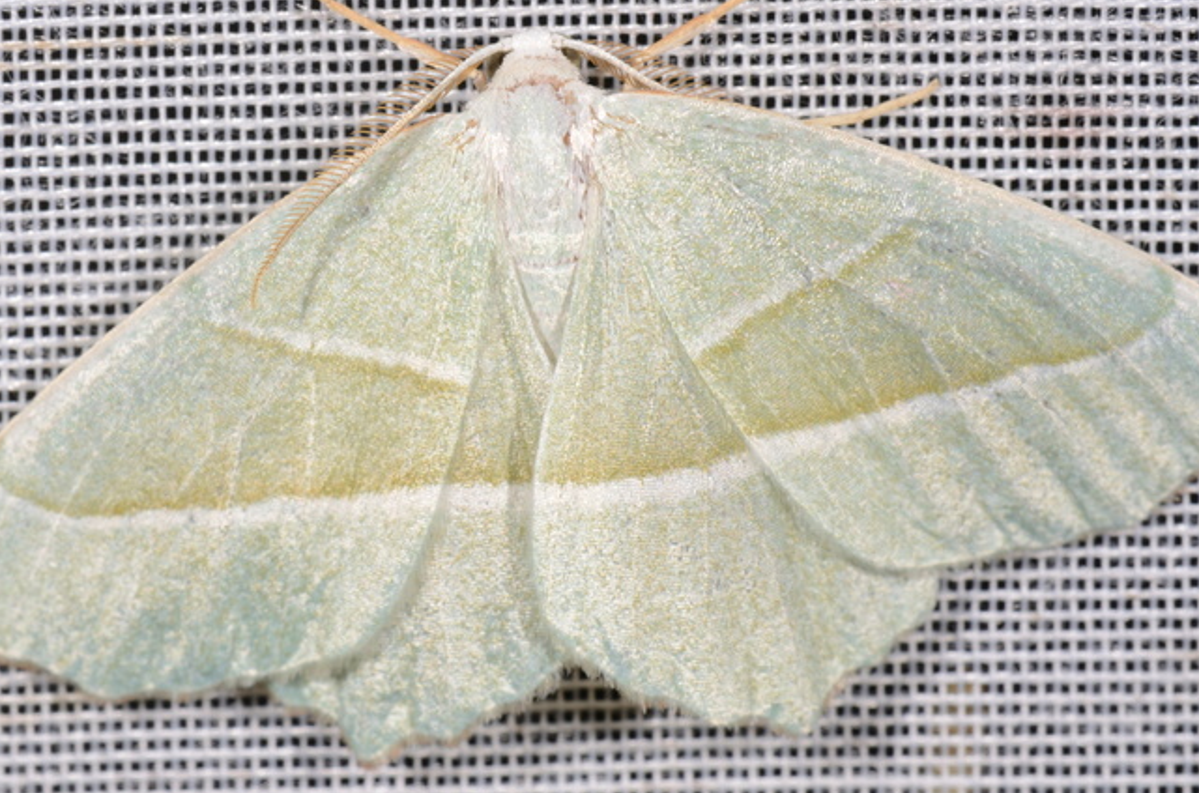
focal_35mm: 158
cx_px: 576
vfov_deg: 8.7
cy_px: 367
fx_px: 5237
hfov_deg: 13.1
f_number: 25
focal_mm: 85
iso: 100
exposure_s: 1/60
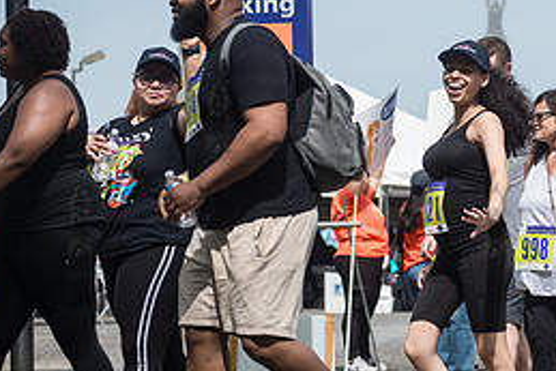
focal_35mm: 179
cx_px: 494
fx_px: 2766
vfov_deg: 7.7
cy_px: 220
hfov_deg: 11.4
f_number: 4.5
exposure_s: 1/2000
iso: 250
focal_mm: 80
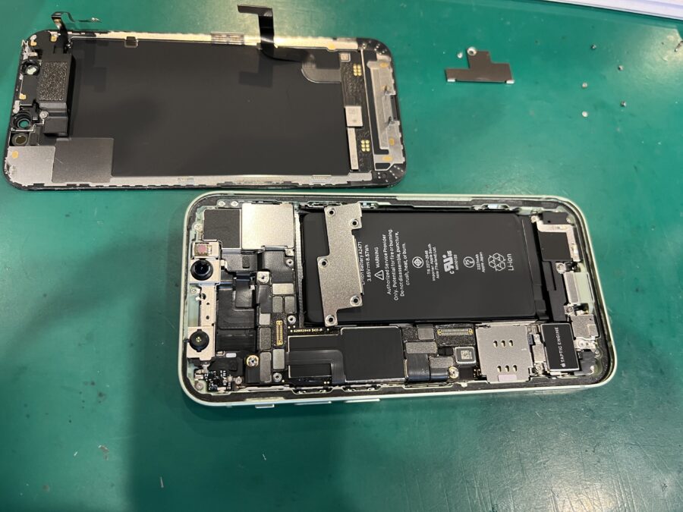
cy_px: 256
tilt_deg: -67.6
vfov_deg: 53.1
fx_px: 513
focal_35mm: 26
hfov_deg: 67.3
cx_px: 342
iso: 100
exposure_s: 1/50
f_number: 1.6
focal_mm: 5.1
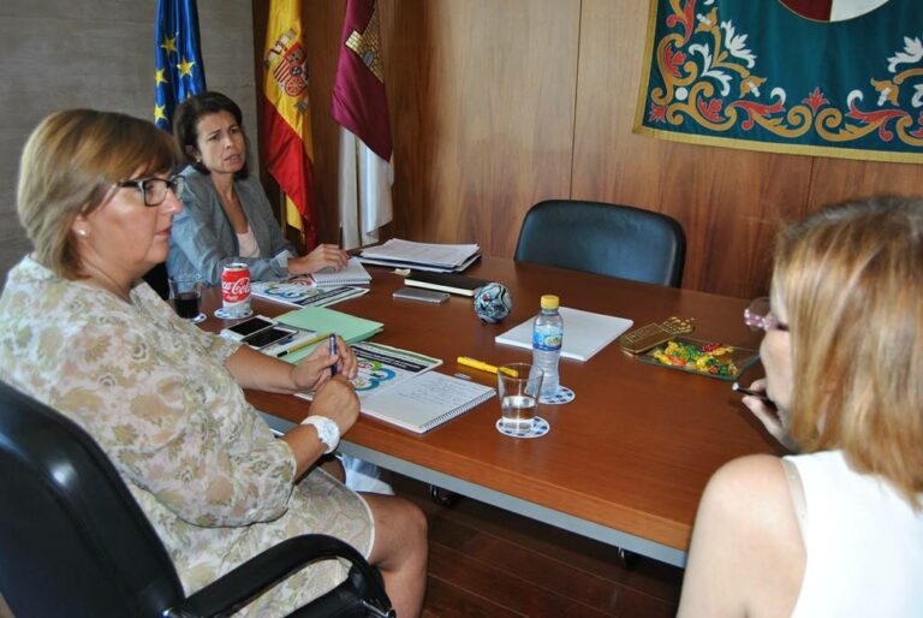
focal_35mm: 30
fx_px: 770
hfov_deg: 61.9
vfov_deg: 43.7
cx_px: 462
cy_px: 309
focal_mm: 20
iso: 200
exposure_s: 1/60
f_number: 3.5
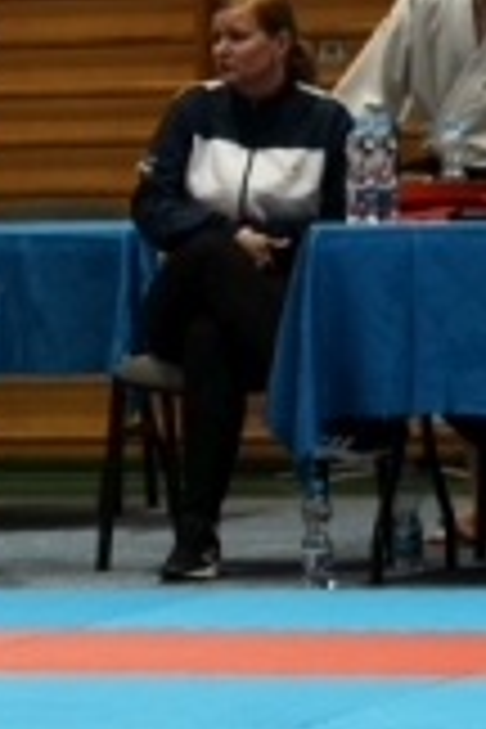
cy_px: 385
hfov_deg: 4.8
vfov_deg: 7.3
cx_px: -500
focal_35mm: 281
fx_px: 5690
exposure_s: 1/100
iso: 640
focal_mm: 57
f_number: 4
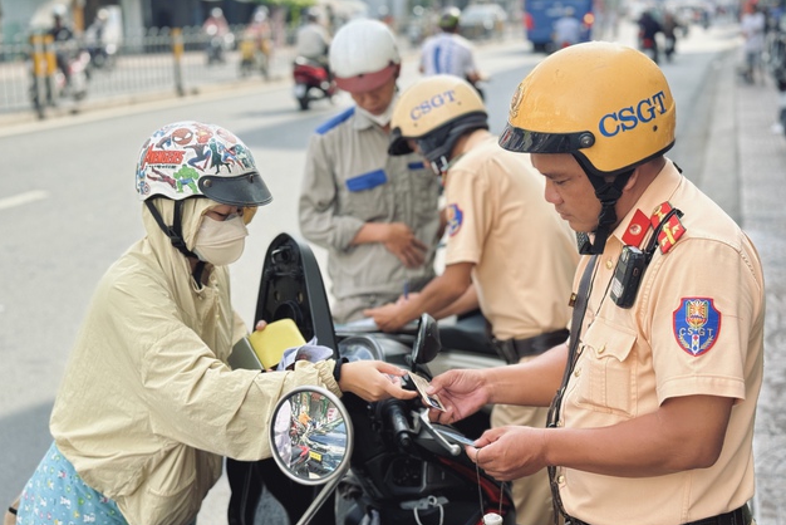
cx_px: 394
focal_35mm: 51
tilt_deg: -11.3
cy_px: 256
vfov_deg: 26.5
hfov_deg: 38.9
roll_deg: +1.2
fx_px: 1114
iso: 64
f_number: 1.78
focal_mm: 6.76
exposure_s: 1/1353
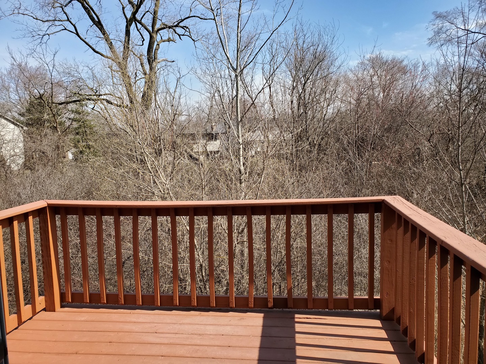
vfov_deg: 53.1
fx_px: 365
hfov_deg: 67.3
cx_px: 243
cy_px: 182
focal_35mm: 26
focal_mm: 4.3
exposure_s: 1/809
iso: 50
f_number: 2.4
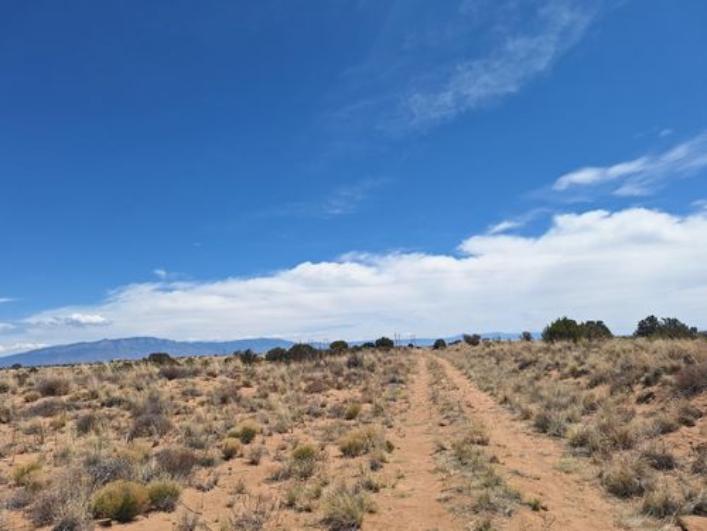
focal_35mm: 23
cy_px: 266
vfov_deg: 58.9
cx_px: 354
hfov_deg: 73.9
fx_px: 470
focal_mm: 5.54
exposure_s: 1/3937
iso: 40
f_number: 1.8
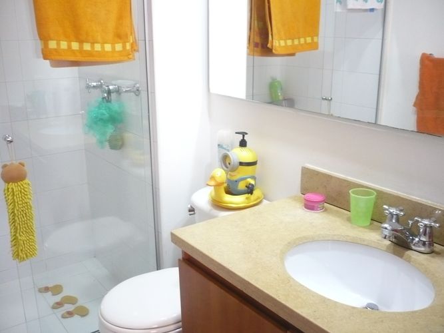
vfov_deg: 40.7
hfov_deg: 52.6
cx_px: 222
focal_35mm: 35
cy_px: 166
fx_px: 449
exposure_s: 1/25
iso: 400
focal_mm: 5.8
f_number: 2.8
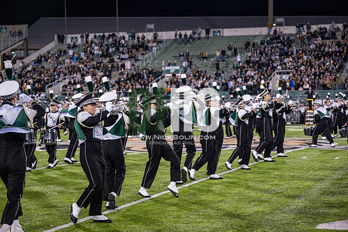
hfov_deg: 28.8
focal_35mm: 70
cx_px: 174
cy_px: 116
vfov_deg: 19.5
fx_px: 677
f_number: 3.2
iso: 1250
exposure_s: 1/500
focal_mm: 70
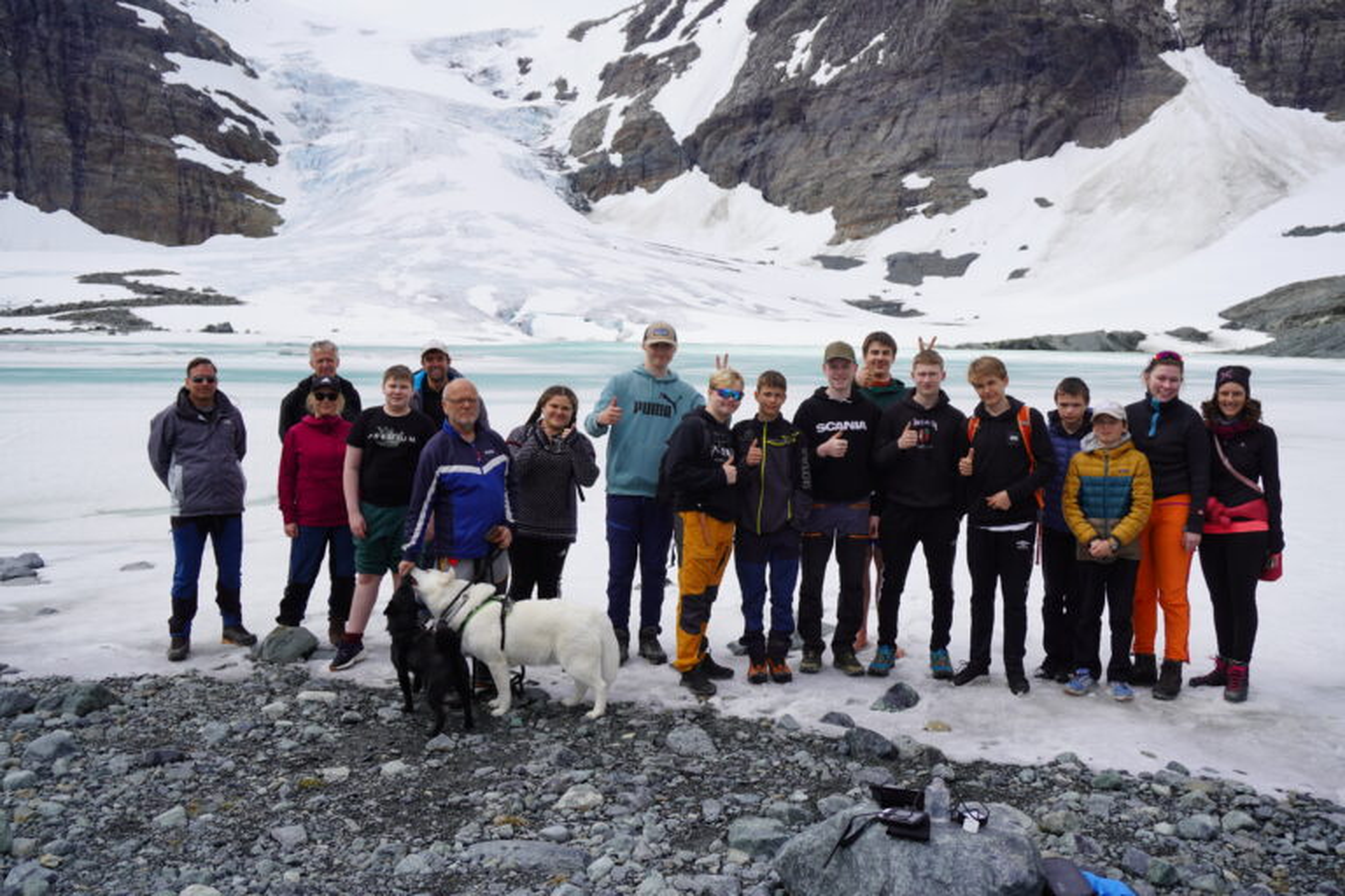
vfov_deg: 41.7
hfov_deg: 59.5
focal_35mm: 32
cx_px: 672
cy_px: 448
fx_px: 1177
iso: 100
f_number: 5
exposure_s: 1/1000
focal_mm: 21
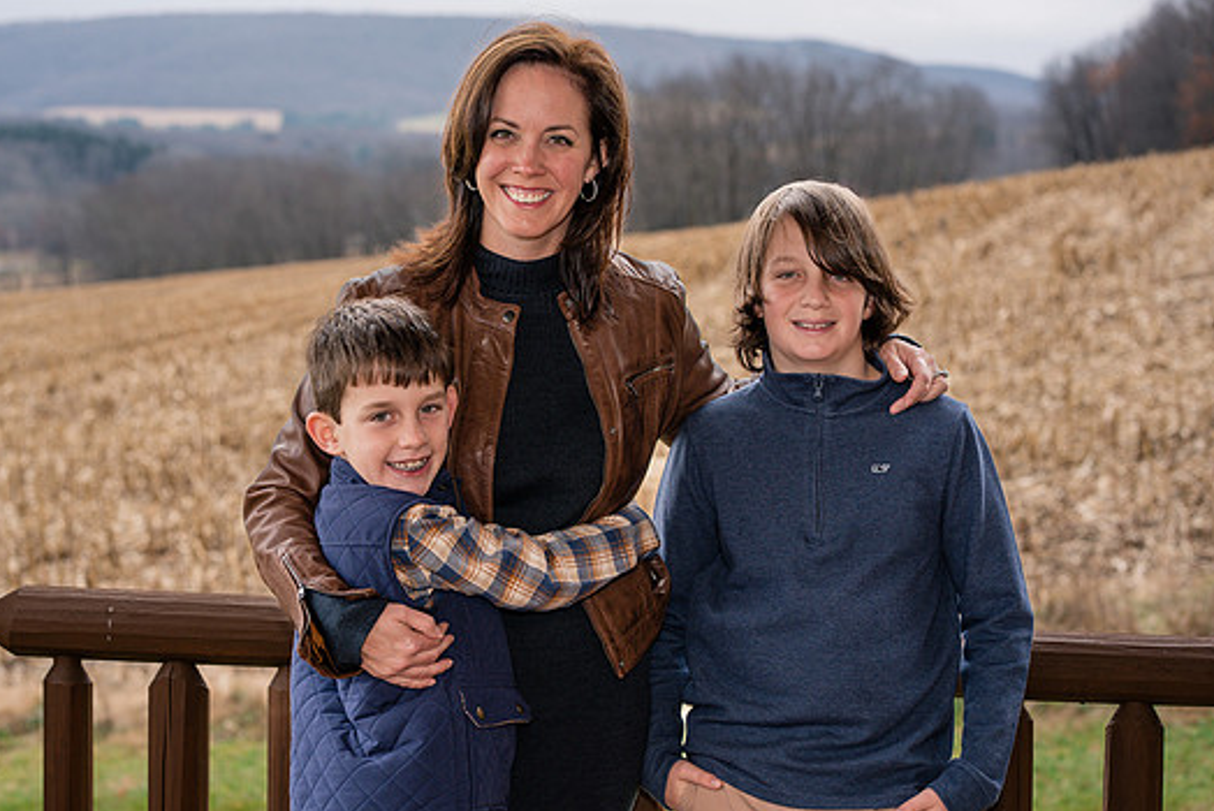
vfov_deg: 14.6
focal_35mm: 94
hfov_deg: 21.7
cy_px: 411
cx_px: 549
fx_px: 3172
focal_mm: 85
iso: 320
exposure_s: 1/250
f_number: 5.6
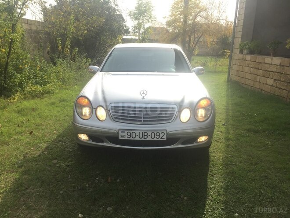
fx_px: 243
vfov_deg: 48.2
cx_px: 145
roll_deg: -2.9
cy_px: 109
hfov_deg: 61.7
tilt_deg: -12.1
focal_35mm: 29
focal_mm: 4.15
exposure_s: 1/682
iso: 32
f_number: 2.2
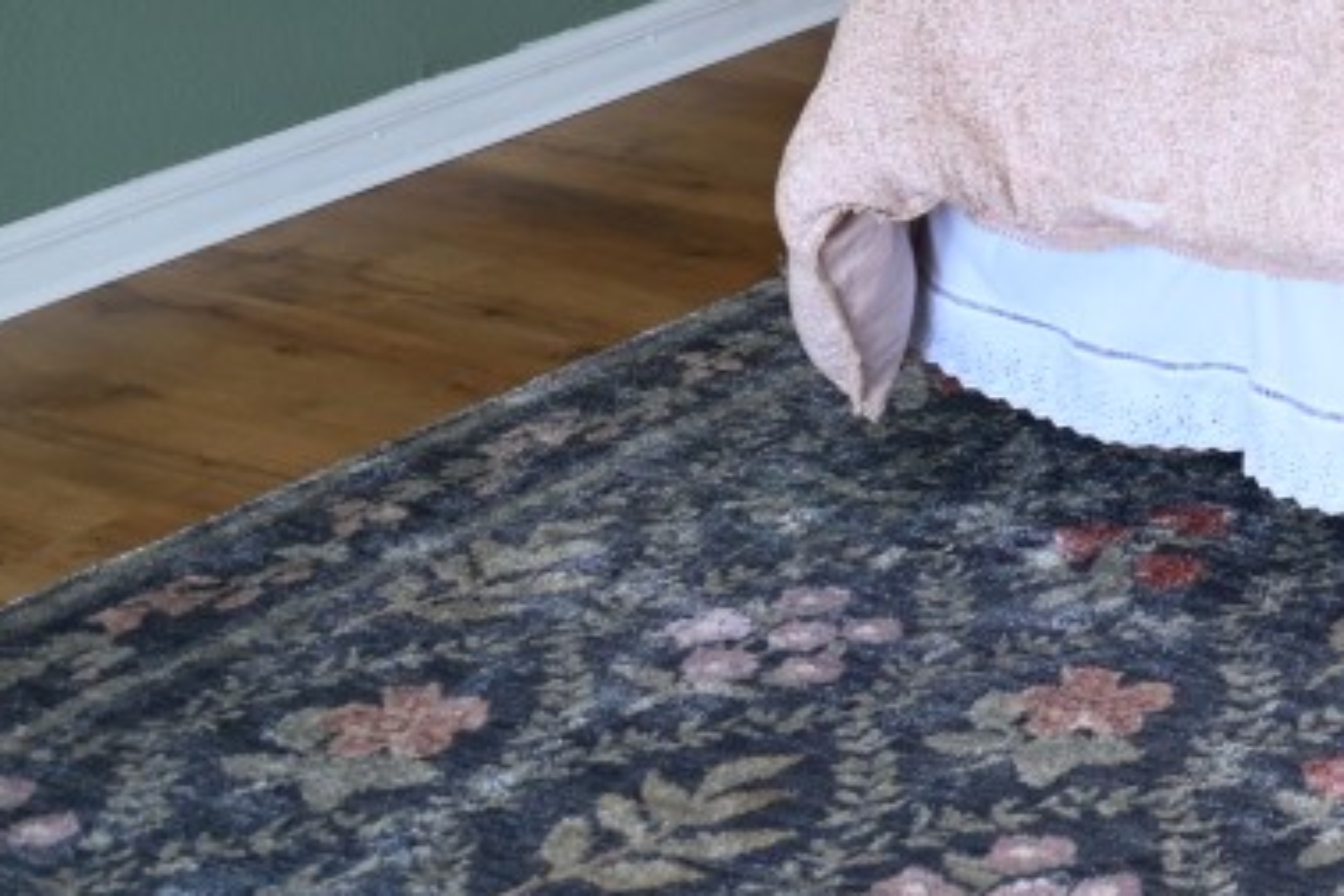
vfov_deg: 12.3
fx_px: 3845
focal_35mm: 103
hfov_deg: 16.6
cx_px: 2405
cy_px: -672
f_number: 2.8
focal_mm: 24
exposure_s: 1/200
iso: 400
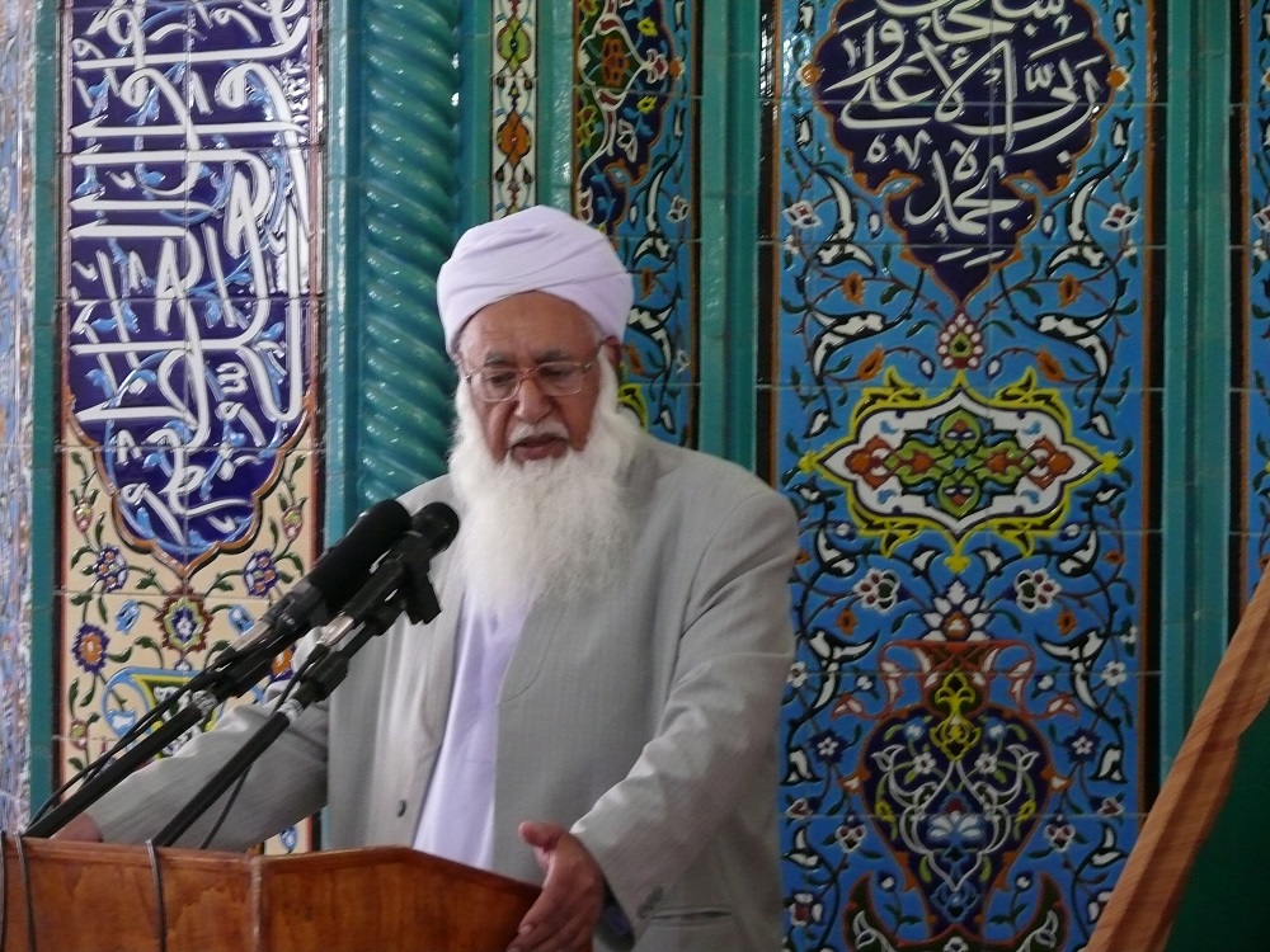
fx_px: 5173
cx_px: 635
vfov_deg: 10.5
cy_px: 476
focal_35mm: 141
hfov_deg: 14.0
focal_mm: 29.8
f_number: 3.6
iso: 400
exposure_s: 1/40
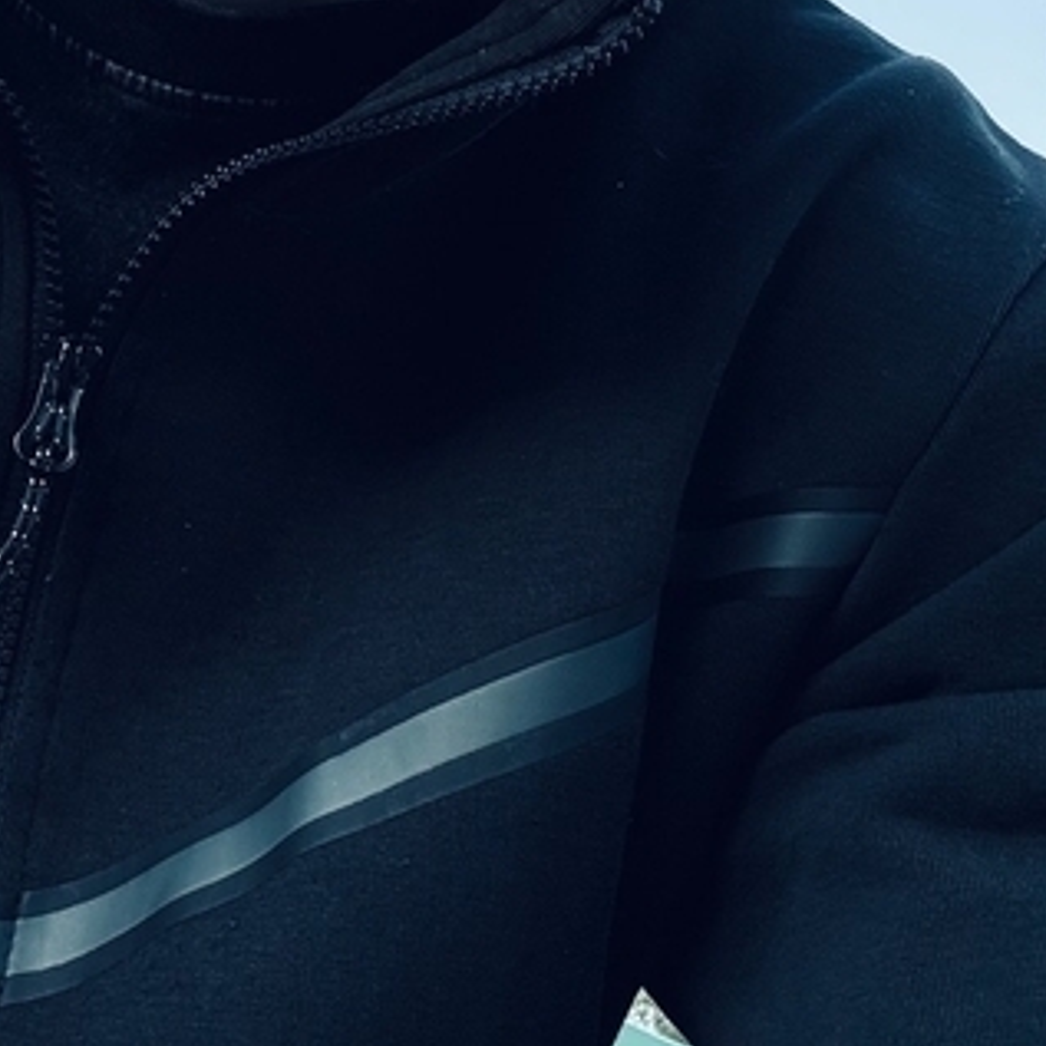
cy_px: -96
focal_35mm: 67
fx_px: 2291
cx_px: 63
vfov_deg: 24.1
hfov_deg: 24.8
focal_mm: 2.69
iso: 80
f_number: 1.9
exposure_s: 1/119
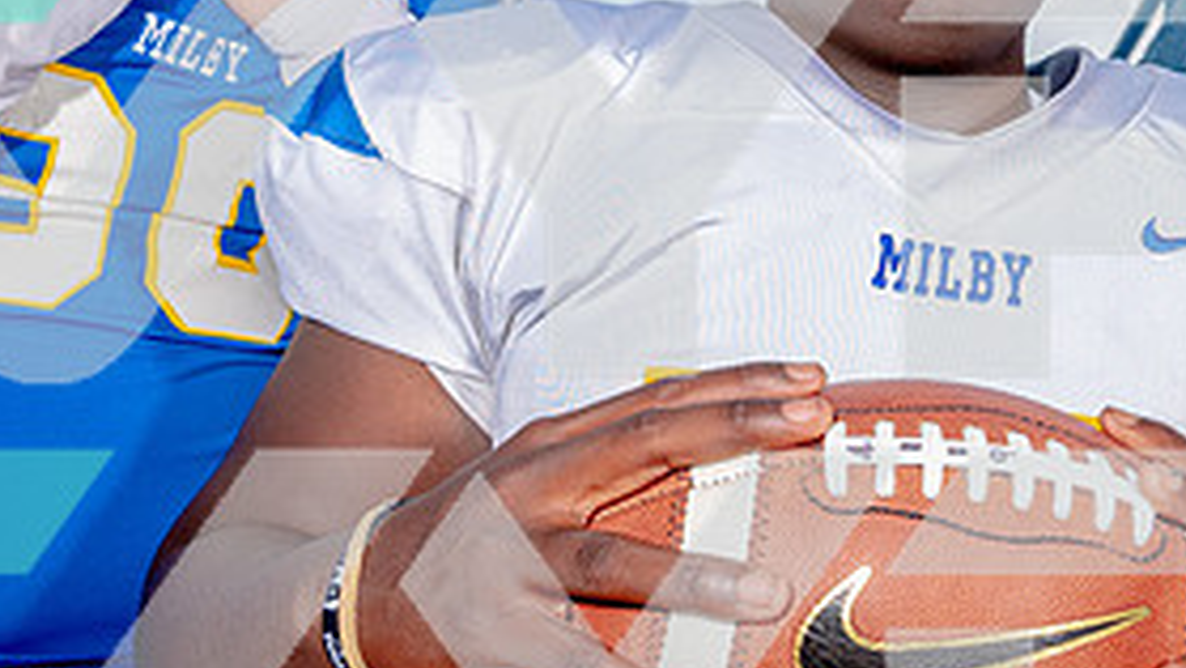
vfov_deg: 21.2
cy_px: 140
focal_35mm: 56
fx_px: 1761
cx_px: 871
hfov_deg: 36.5
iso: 100
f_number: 8
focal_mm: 24
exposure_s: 1/125
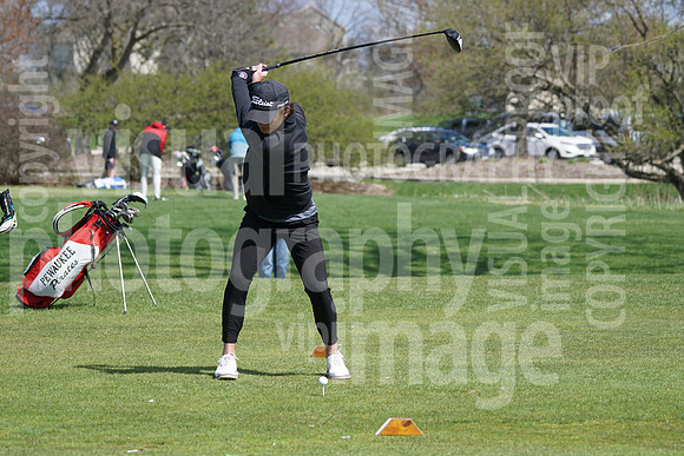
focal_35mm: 165
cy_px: 228
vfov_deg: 8.3
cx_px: 342
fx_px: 3136
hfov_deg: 12.4
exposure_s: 1/1250
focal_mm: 110
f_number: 4.5
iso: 250
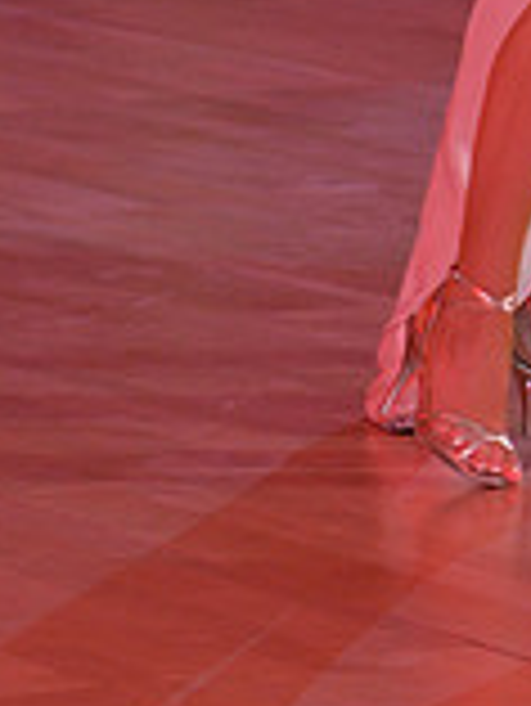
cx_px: 632
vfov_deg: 3.8
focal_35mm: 515
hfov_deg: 2.9
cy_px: -378
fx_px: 10519
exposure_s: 1/250
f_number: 5.6
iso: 2000
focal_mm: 145
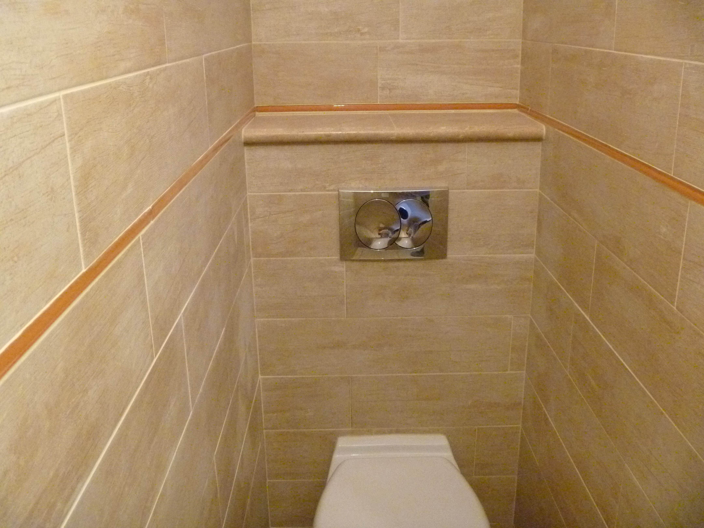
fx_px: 712
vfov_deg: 40.7
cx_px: 352
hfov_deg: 52.6
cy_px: 264
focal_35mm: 35
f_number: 3.5
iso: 800
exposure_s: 1/30
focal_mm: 6.3
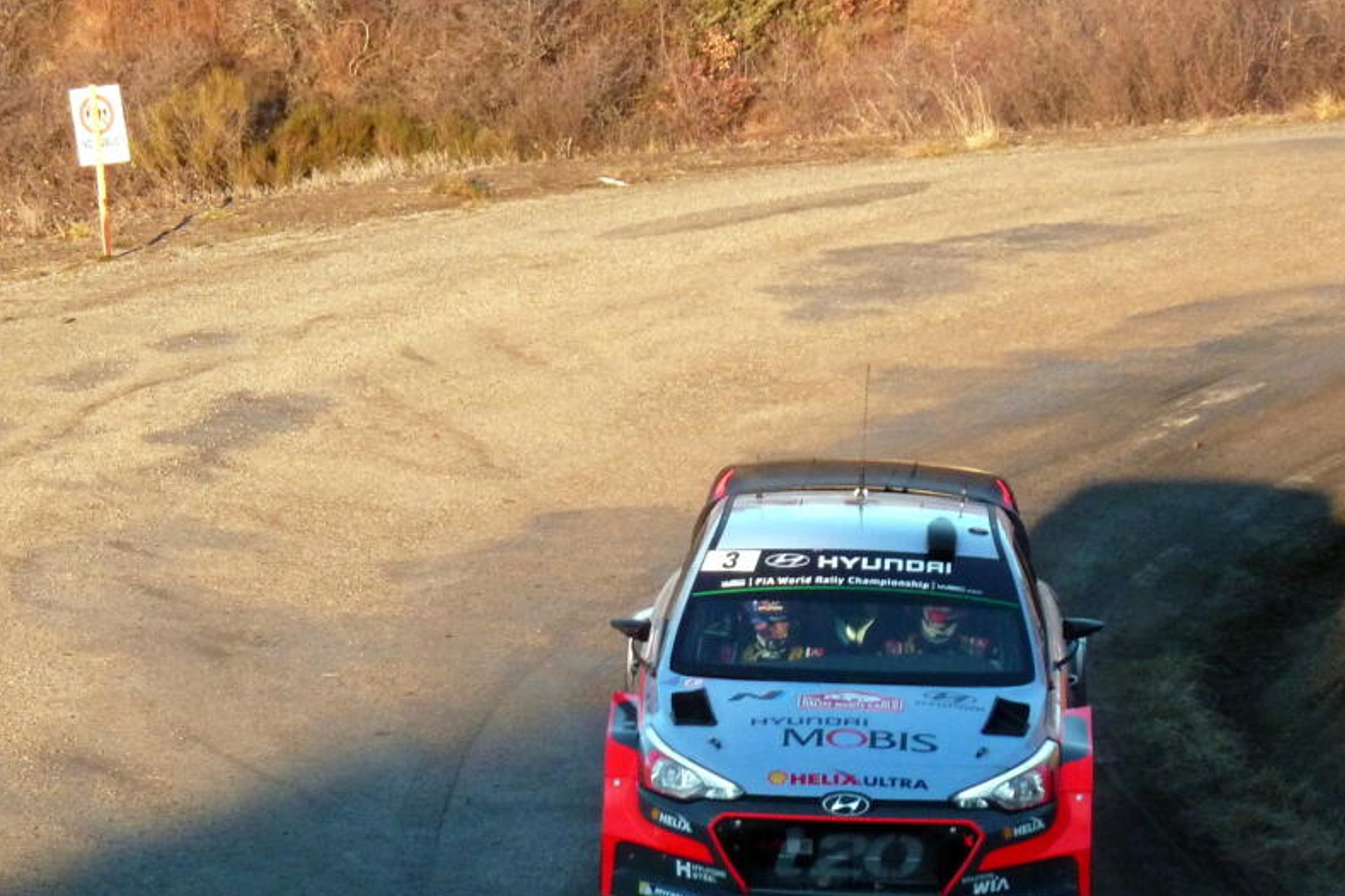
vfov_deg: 4.1
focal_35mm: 332
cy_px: 606
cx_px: 704
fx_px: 12403
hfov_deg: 6.2
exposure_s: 1/400
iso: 400
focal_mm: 34.4
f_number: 4.6
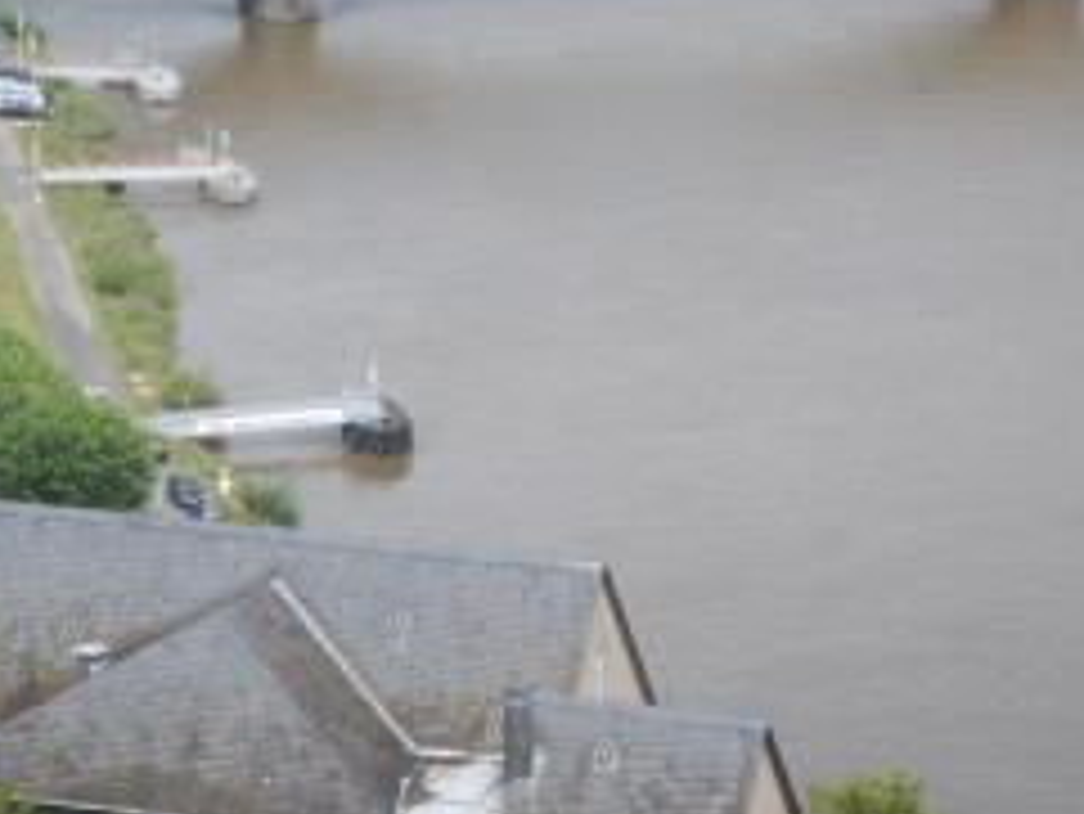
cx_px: 558
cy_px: 247
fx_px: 6235
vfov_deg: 7.5
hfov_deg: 9.9
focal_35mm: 199
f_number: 8
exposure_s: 1/160
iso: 50
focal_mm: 23.1
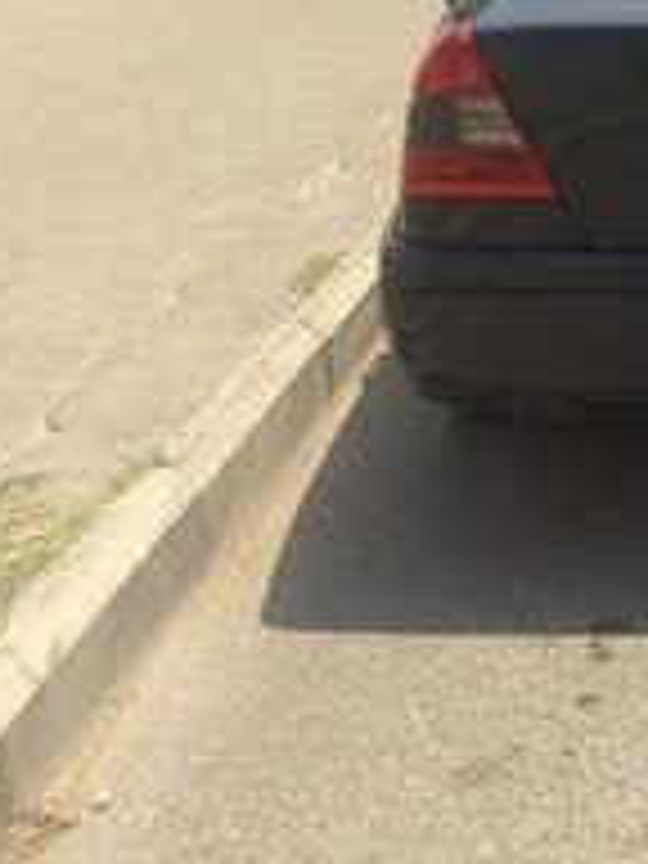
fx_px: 1872
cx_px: 810
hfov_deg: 18.5
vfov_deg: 23.9
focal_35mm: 75
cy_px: -144
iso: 32
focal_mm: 4.15
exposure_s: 1/2740
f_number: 2.2
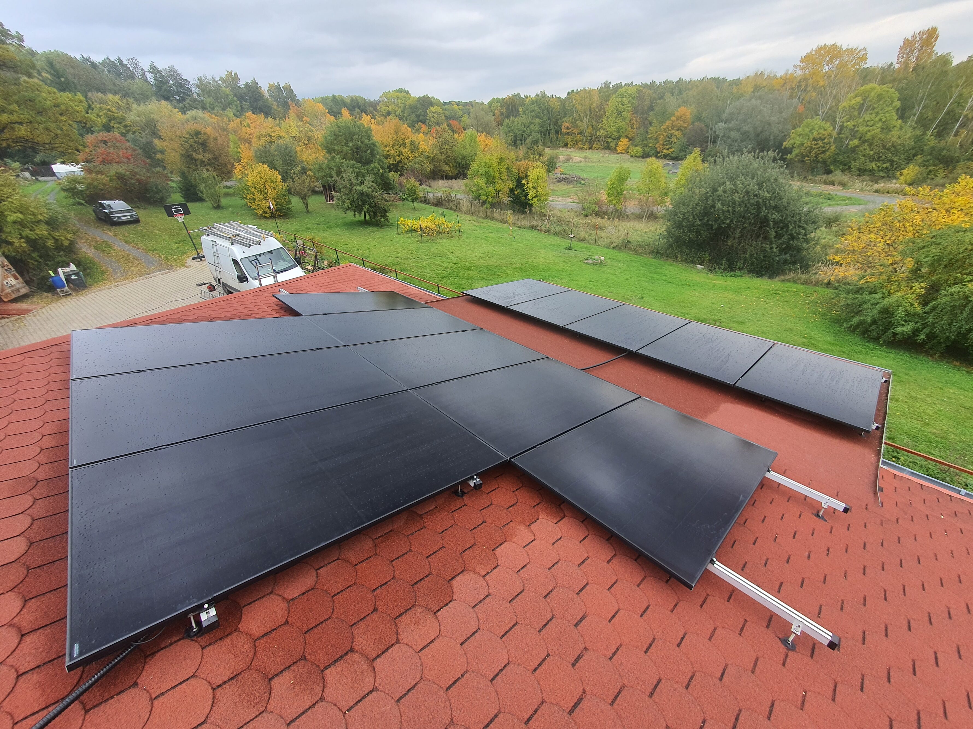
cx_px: 486
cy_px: 364
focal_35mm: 13
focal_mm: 1.8
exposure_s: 1/100
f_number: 2.2
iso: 50
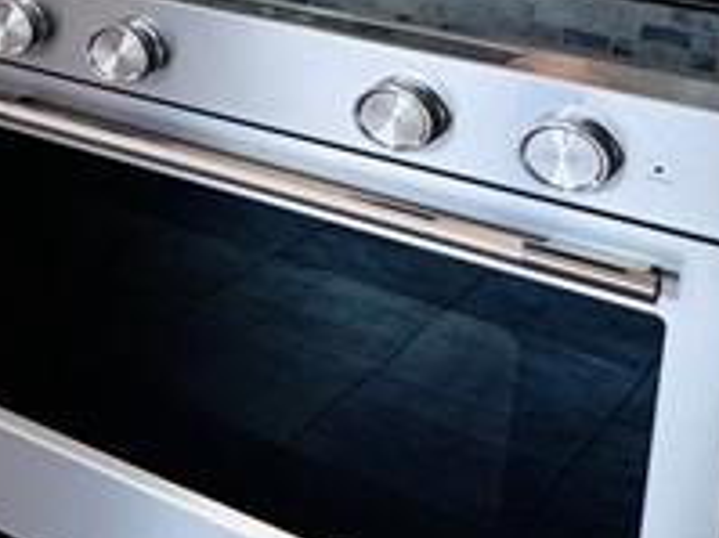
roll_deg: -2.9
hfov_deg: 18.0
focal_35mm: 72
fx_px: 1495
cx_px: -737
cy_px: -253
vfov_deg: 18.3
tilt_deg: -4.3
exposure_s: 1/99
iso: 80
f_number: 2.2
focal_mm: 2.22
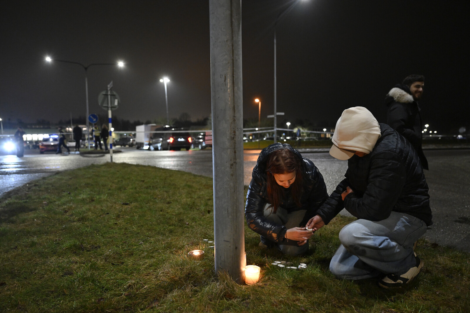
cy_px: 156
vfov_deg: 47.2
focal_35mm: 28
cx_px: 235
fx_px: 359
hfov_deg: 66.4
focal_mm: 27.5
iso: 4000
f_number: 2.8
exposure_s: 1/40
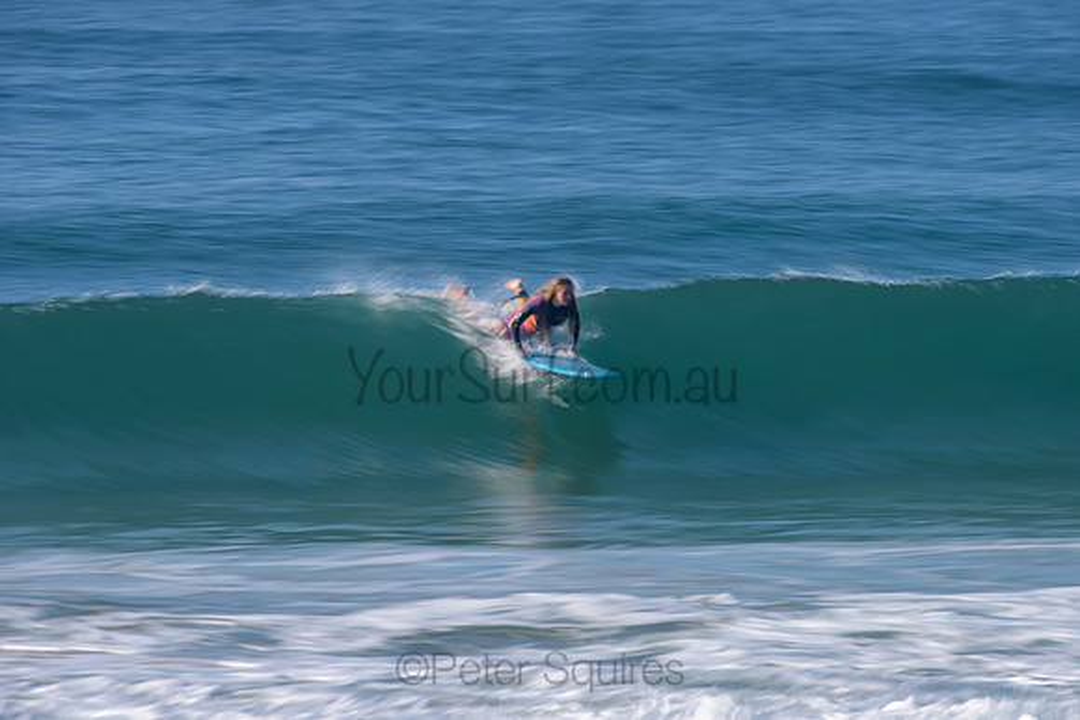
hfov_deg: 4.1
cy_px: 360
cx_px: 540
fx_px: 15003
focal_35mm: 500
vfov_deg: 2.8
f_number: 14
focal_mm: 500
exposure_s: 1/13
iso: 31
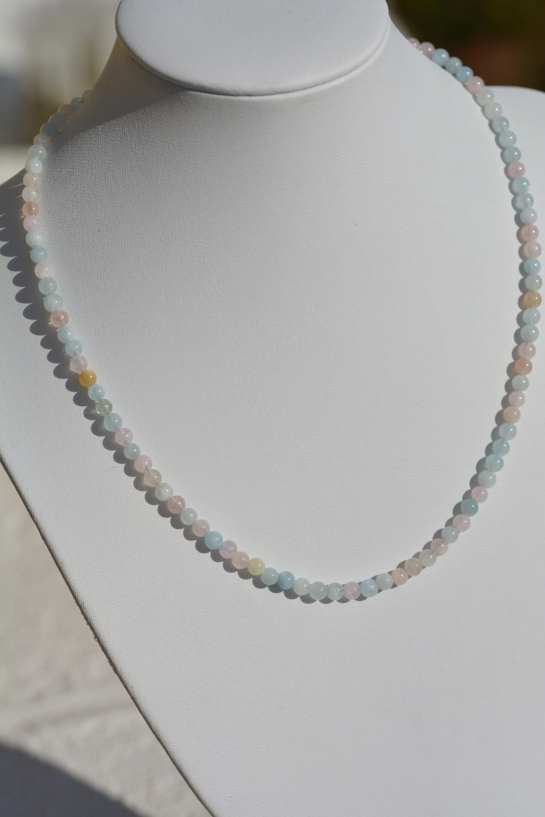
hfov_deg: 8.7
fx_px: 3574
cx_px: 272
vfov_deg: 13.0
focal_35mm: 158
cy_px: 408
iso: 400
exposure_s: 1/4000
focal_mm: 105
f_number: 6.3
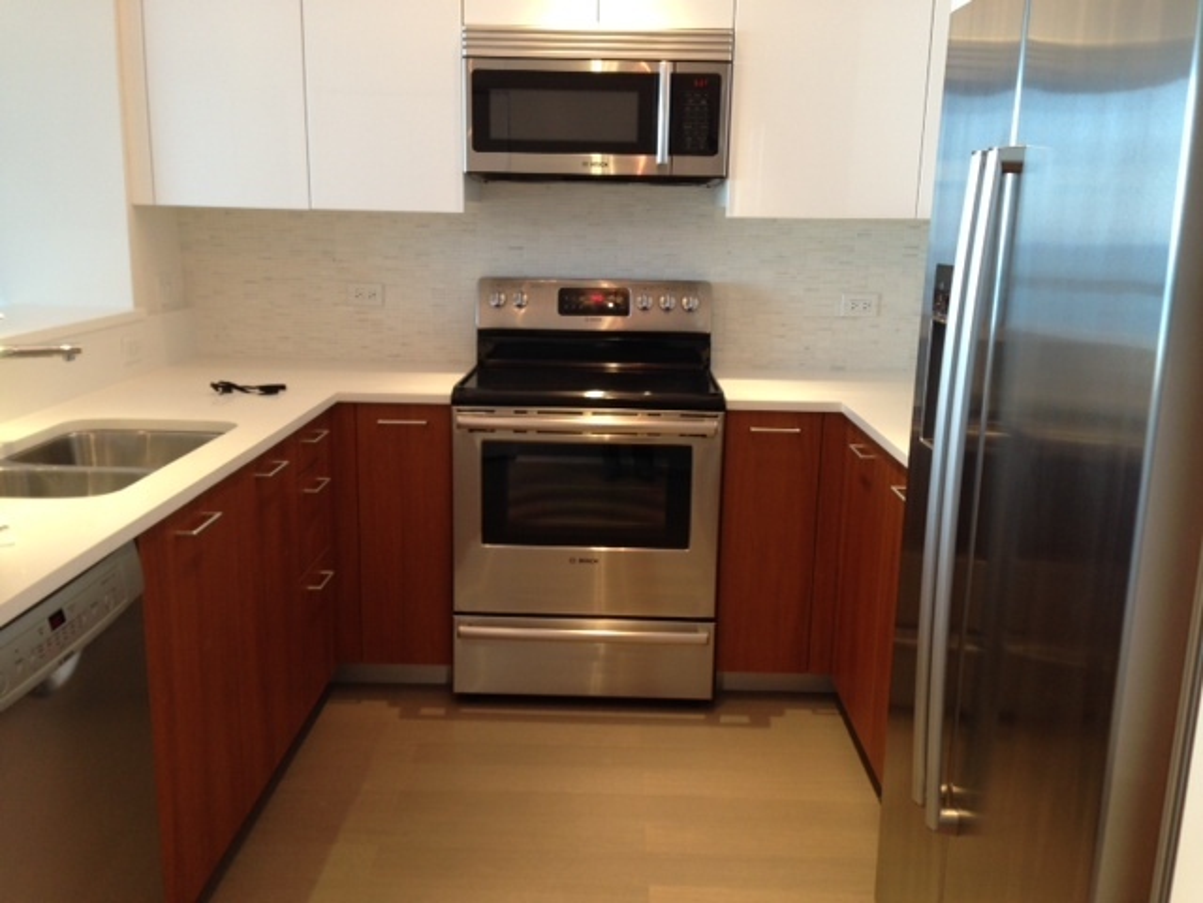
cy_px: 452
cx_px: 602
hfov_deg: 55.4
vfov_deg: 42.9
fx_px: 1147
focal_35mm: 33
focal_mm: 4.12
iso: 80
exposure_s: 1/20
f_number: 2.4
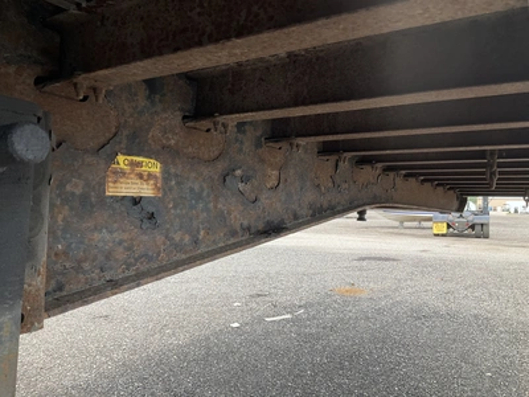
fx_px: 443
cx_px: 264
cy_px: 198
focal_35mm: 29
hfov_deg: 61.7
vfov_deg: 48.2
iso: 25
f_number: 1.8
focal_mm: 3
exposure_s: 1/372
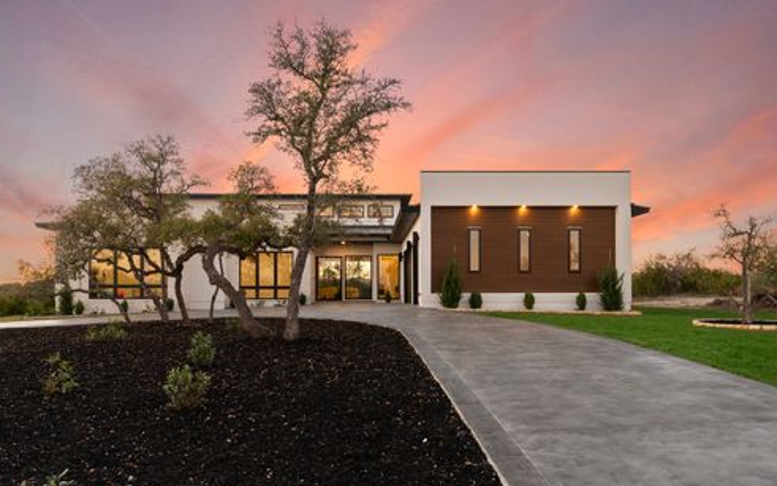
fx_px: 593
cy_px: 251
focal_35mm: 28
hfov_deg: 66.5
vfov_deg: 44.5
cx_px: 383
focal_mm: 18
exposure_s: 1/8
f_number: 8
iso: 500
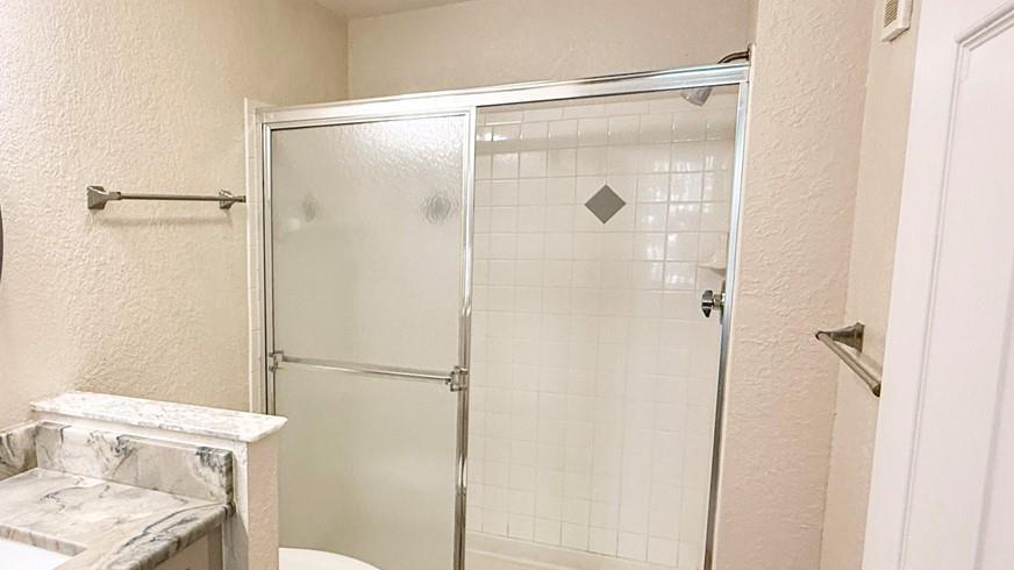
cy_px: 327
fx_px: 753
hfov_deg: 64.9
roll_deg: +0.9
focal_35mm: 28
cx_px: 288
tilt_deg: -7.7
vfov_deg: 41.4
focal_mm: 2.22
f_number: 2.2
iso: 200
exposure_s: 1/120
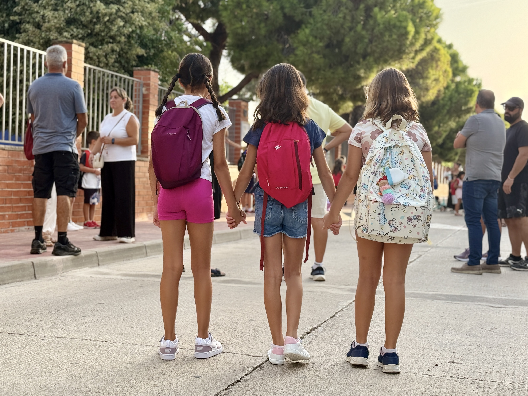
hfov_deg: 39.7
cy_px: 198
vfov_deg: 30.3
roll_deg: -0.9
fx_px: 732
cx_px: 264
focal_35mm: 48
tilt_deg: +0.8
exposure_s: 1/699
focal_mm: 6.76
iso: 80
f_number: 1.78
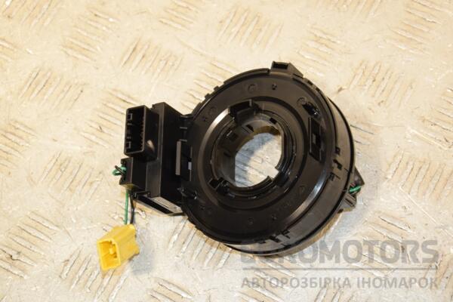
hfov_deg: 23.4
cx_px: 226
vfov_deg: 15.7
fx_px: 1095
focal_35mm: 87
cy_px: 151
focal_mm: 58
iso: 800
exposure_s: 1/200
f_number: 7.1
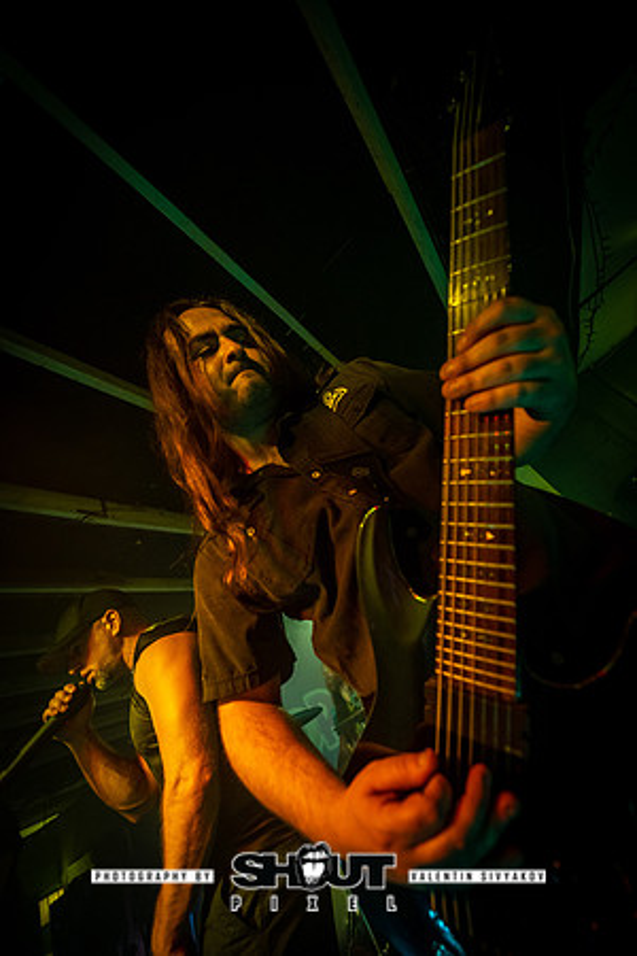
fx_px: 387
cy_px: 478
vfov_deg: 101.9
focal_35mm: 15
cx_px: 318
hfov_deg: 78.8
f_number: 2.8
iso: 3200
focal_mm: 14.6
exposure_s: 1/160
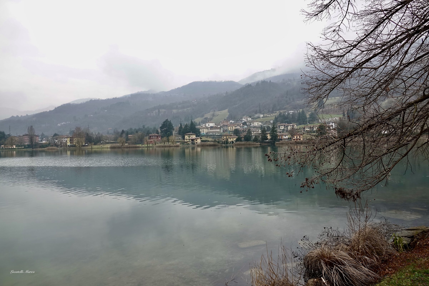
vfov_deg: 53.1
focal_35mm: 24
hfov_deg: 73.7
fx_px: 286
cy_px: 143
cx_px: 214
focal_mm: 8.8
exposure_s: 1/250
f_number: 2.8
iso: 100
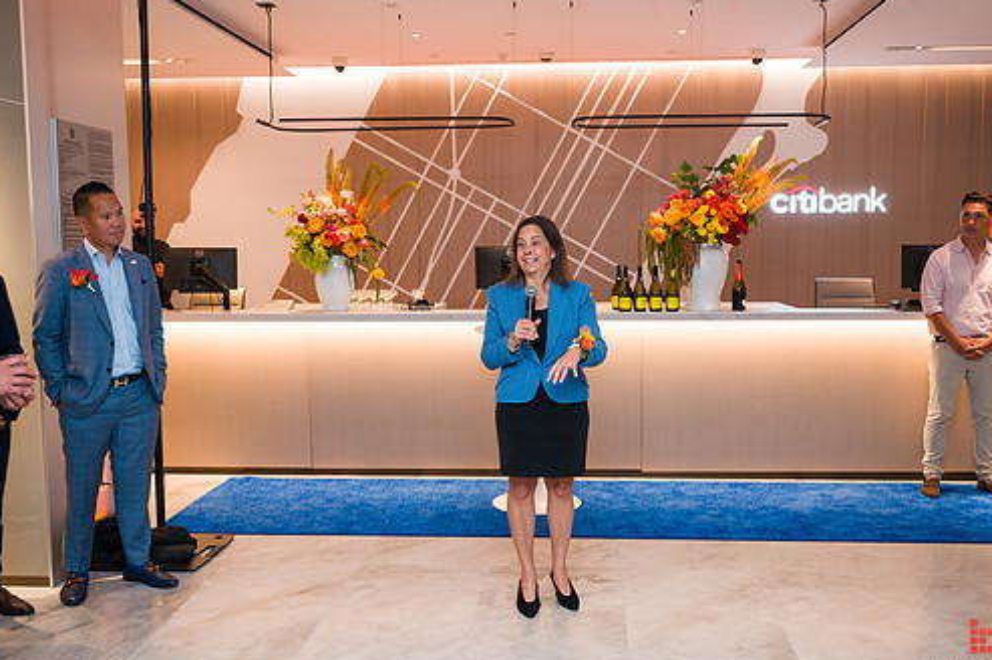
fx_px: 991
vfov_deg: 36.8
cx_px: 529
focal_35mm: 36
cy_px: 336
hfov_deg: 53.1
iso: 800
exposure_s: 1/160
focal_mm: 29.5
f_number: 3.2
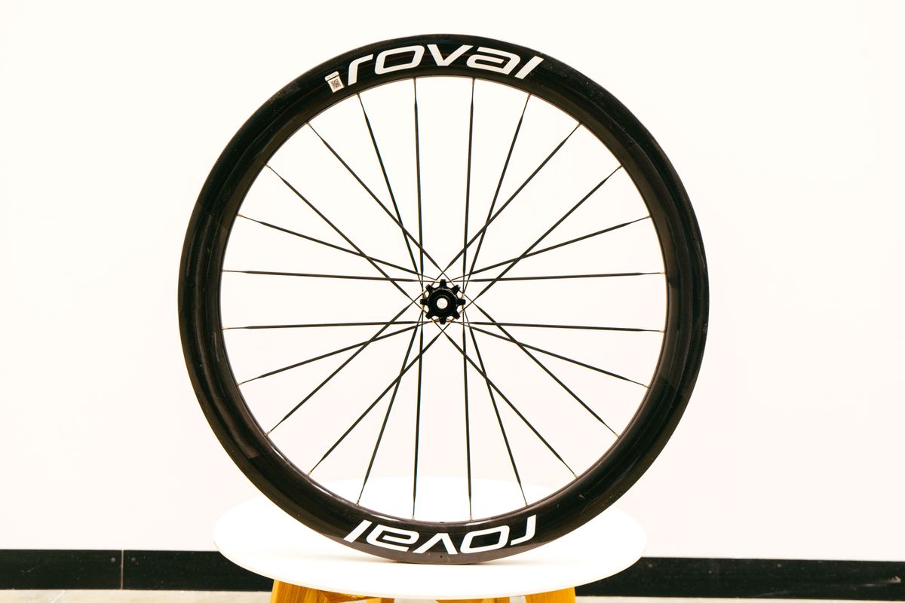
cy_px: 302
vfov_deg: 36.9
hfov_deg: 53.1
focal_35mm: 36
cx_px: 452
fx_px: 905
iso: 1000
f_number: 7.1
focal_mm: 36
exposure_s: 1/125
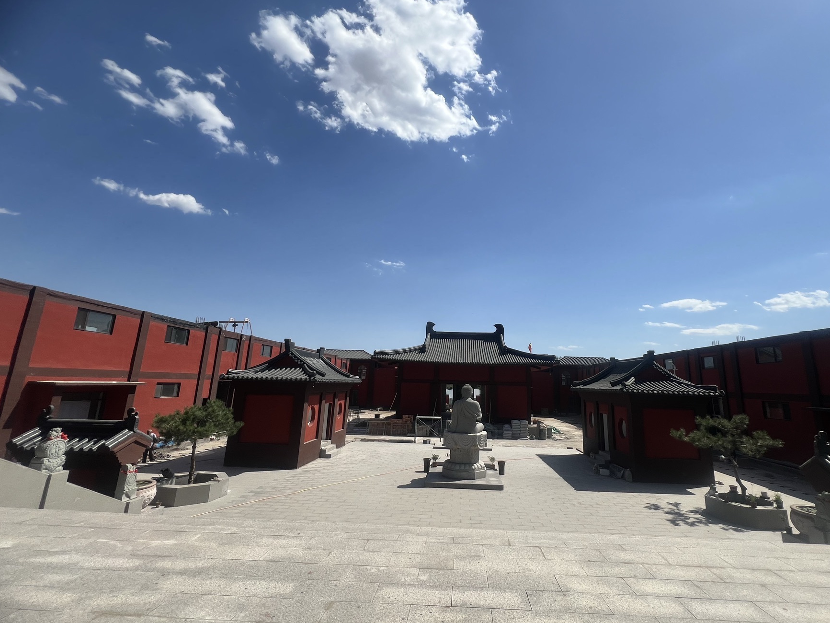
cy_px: 297
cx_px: 453
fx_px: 360
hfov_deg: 97.9
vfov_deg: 81.7
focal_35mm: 15
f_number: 1.8
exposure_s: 1/2273
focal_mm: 1.57
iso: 32
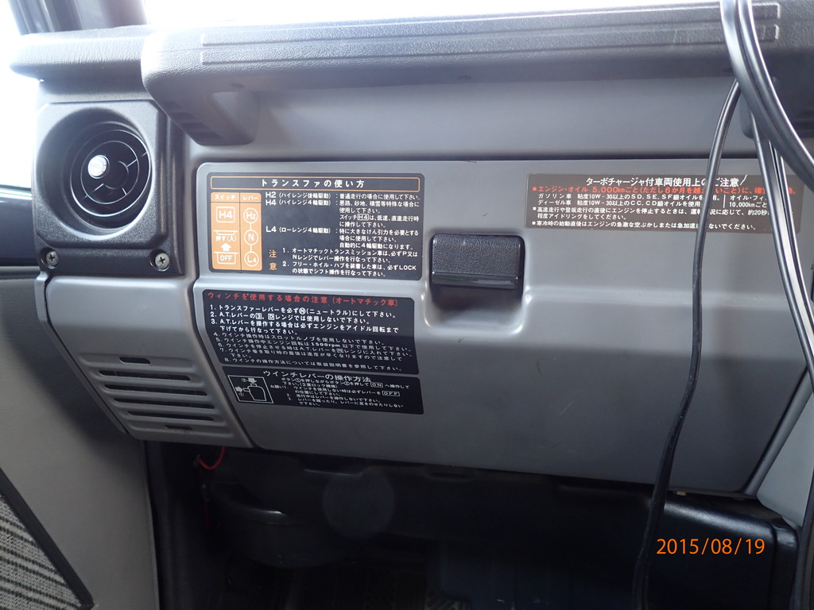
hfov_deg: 69.4
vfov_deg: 54.9
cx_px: 407
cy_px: 305
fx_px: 588
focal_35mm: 25
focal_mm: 4.5
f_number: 2
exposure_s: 1/60
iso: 125
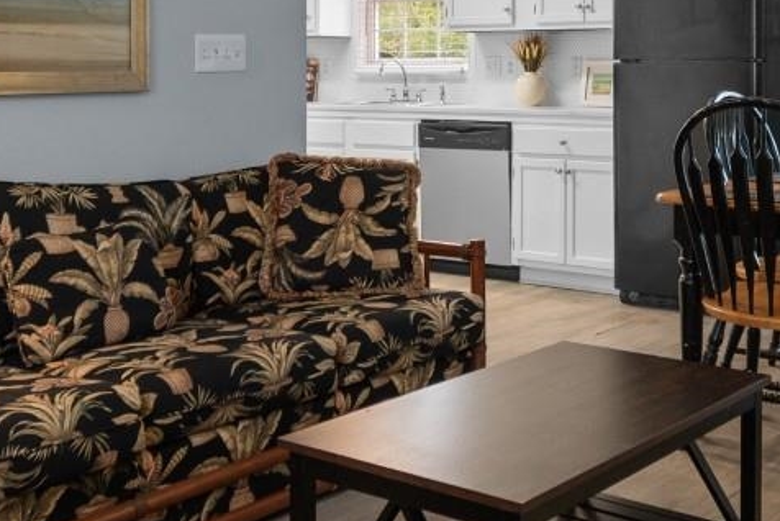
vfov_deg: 25.5
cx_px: 442
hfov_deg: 38.8
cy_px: 34
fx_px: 1106
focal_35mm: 51
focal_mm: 10
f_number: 4.5
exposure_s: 1/1.25
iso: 100
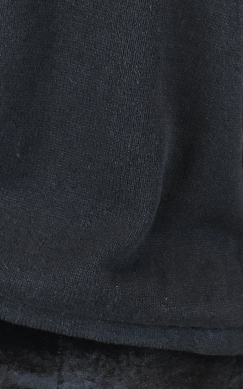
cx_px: 47
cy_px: 3
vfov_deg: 14.5
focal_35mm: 142
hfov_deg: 9.2
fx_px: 1505
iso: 1600
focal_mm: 30
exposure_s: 1/30
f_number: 13
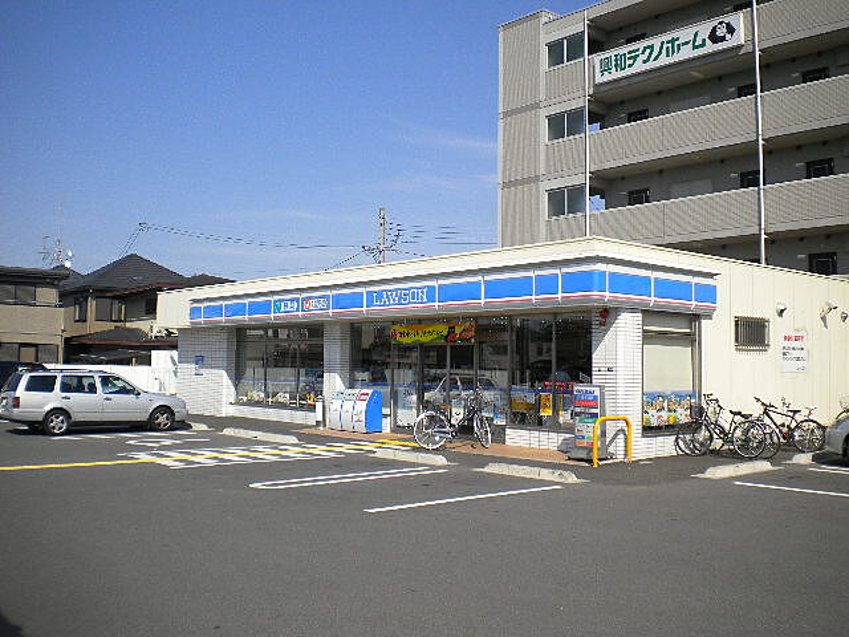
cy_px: 318
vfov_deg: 40.7
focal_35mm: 35
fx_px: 858
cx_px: 424
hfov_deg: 52.6
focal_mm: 6.3
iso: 113
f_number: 4.6
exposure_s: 1/1000
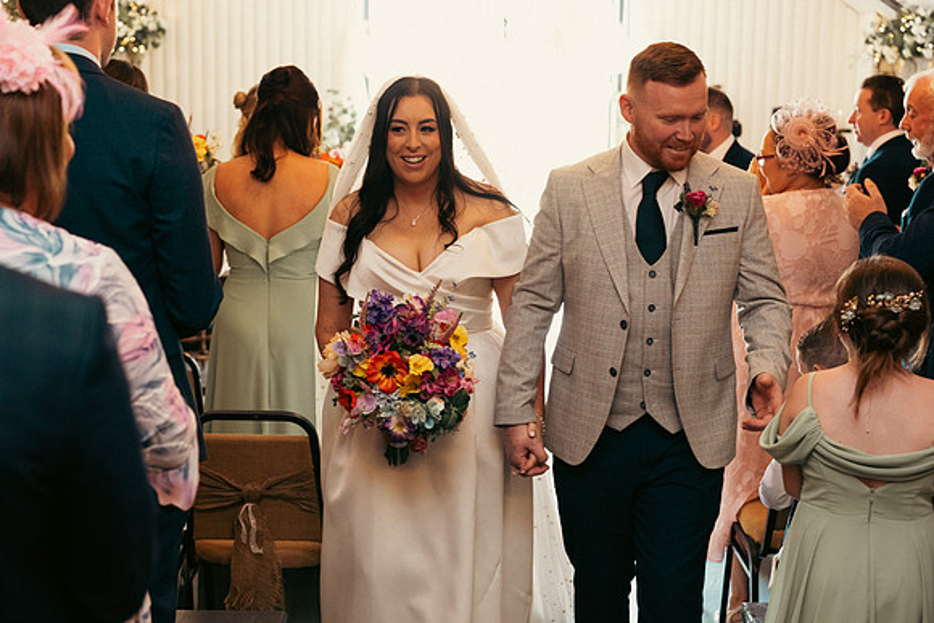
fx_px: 1453
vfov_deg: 24.2
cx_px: 467
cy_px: 312
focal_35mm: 56
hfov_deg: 35.6
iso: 2500
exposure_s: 1/160
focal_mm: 56
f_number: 3.5
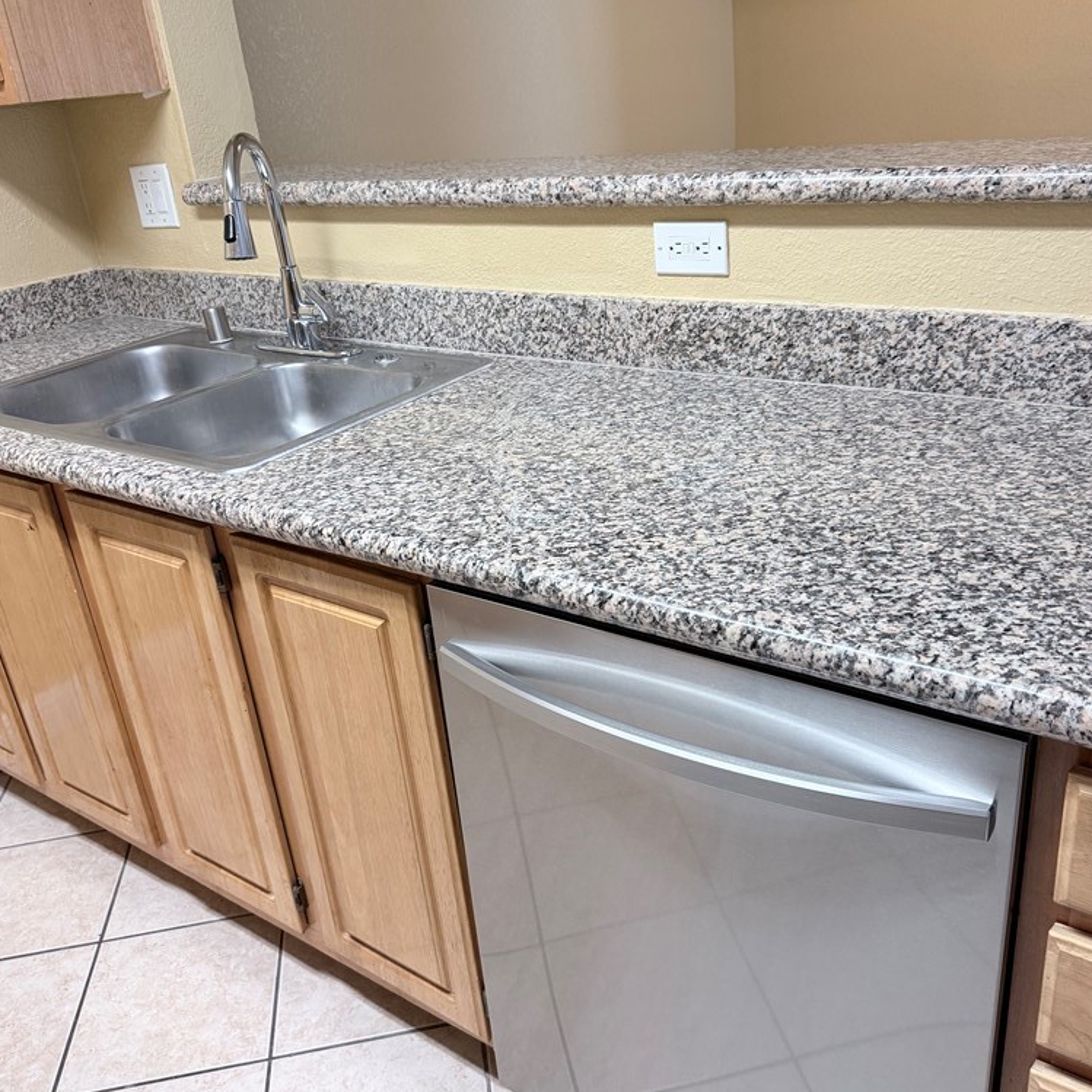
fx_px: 1035
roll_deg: +5.8
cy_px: 520
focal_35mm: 29
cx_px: 554
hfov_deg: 55.6
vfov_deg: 55.6
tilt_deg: -22.3
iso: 200
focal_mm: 6.76
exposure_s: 1/60
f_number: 1.78
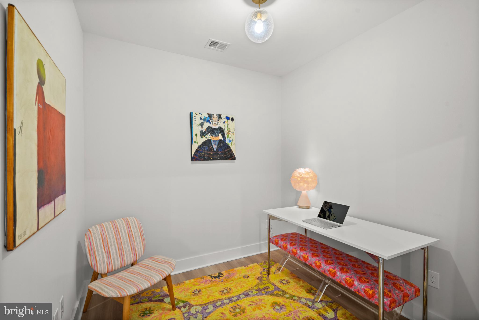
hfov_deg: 96.7
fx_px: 213
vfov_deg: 73.7
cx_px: 240
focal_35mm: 16
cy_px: 160
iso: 500
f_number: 8
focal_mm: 16
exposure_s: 2
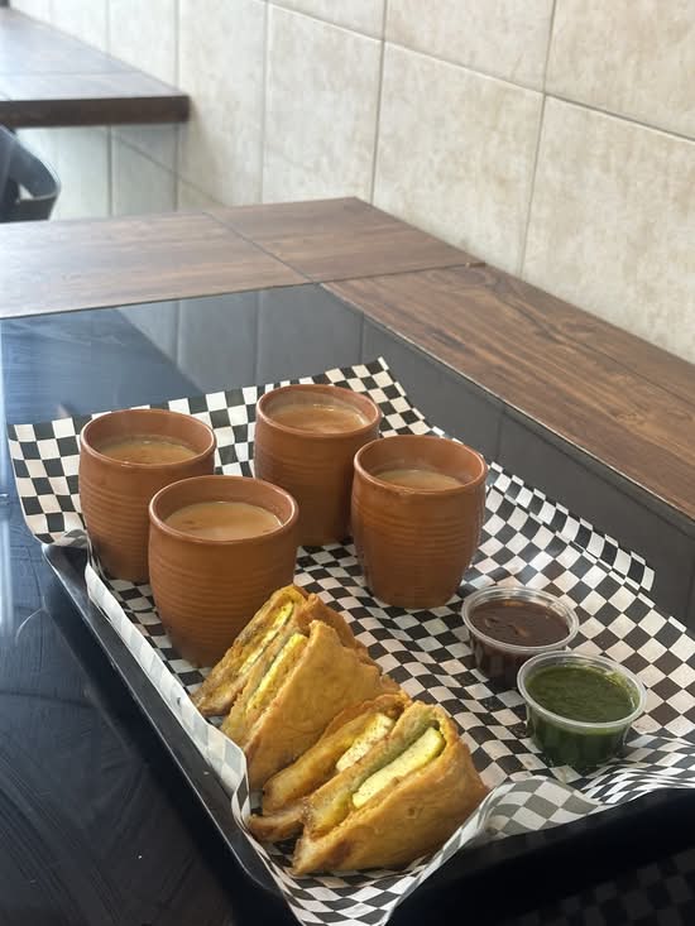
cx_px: 348
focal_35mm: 48
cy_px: 463
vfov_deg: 39.7
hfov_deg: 30.3
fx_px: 1285
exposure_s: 1/60
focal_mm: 6.86
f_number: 1.78
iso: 250
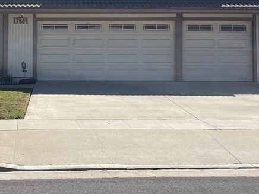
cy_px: 40
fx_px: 456
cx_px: 67
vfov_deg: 23.7
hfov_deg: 31.2
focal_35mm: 61
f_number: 1.6
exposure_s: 1/4132
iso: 32
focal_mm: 4.2
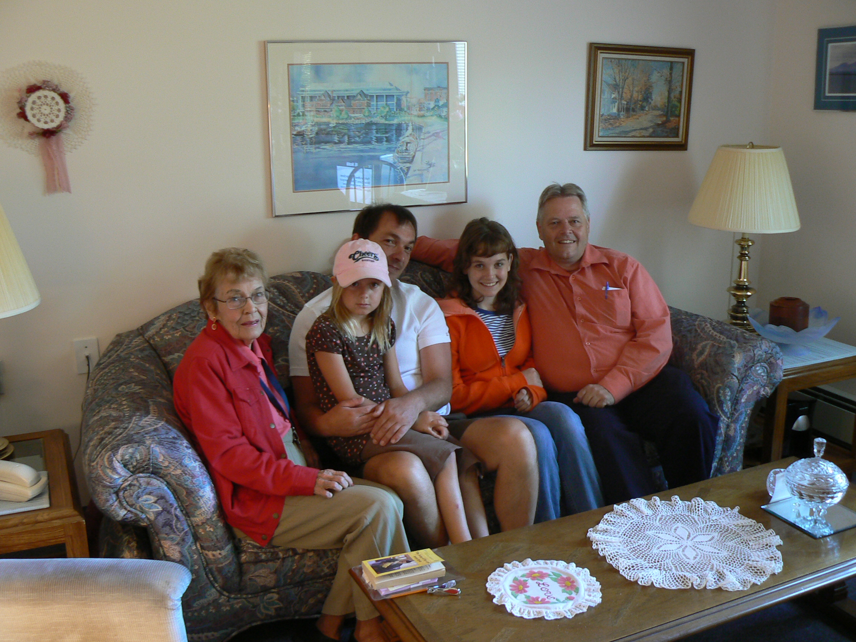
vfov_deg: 39.7
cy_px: 321
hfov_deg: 51.4
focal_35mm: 36
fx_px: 890
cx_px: 428
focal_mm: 6
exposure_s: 1/4
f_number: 2.8
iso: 100
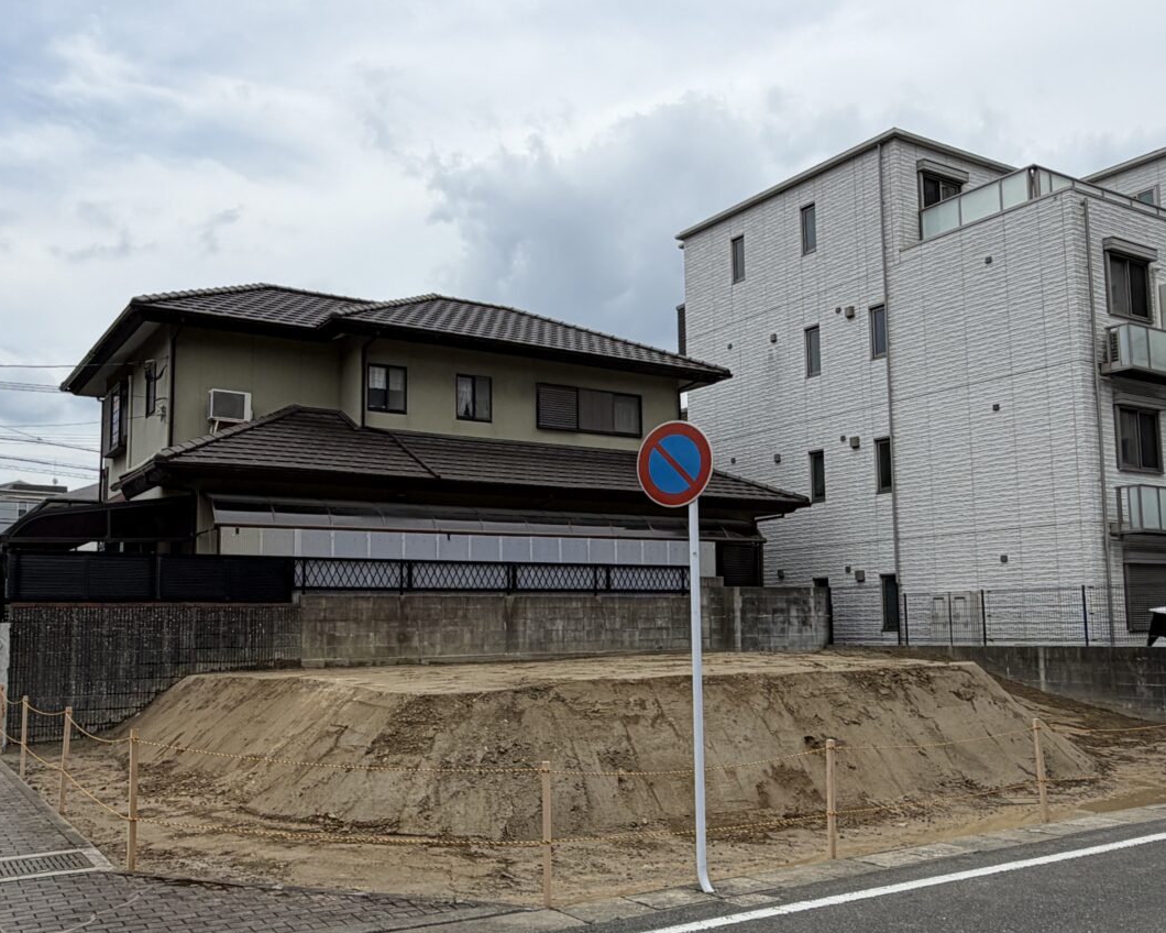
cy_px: 507
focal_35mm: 33
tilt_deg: +5.4
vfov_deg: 44.5
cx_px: 601
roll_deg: +1.6
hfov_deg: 54.2
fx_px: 1139
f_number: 2.2
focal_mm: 2.22
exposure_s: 1/1399
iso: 20
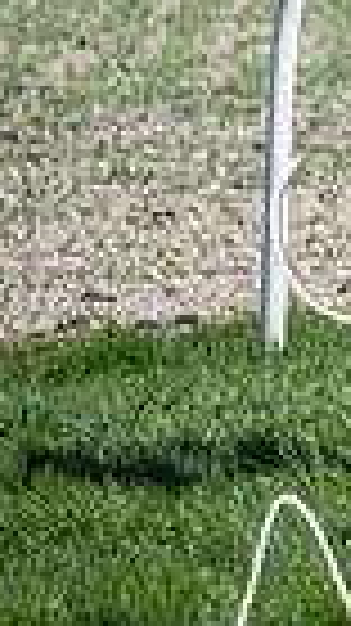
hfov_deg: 2.0
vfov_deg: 3.7
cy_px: 57
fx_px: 9614
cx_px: 1548
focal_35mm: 580
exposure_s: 1/2000
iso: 180
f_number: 4
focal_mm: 101
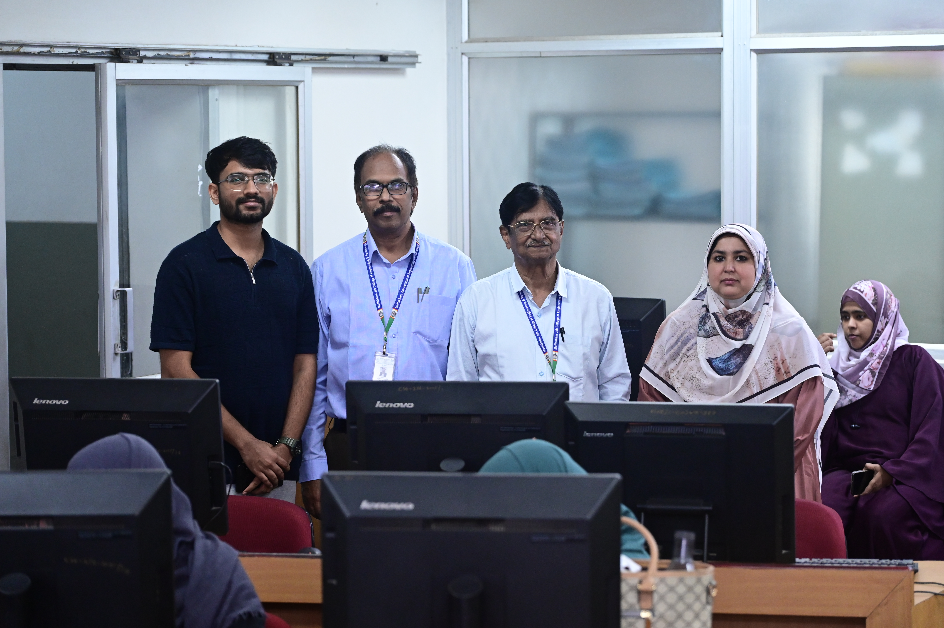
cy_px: 314
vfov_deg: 15.9
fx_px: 2254
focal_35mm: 86
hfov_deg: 23.7
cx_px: 472
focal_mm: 86
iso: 4000
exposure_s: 1/125
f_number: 4
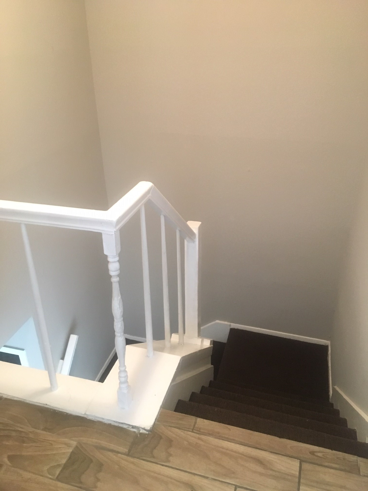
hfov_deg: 48.2
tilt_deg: -25.0
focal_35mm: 29
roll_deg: +1.1
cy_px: 246
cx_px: 184
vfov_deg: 61.7
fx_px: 411
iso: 200
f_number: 2.2
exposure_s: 1/15
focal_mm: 4.15
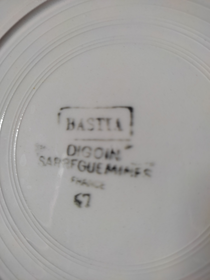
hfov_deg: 53.1
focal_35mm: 26
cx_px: 105
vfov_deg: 67.3
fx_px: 210
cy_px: 140
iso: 177
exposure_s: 1/33
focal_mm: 4.74
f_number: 1.79
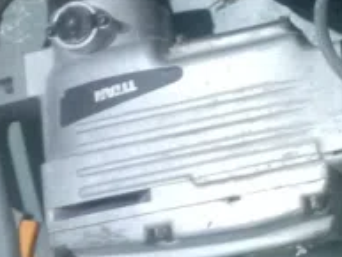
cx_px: 409
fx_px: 821
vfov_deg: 17.8
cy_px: 108
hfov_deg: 21.8
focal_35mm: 83
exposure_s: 1/25
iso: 807
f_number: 1.8
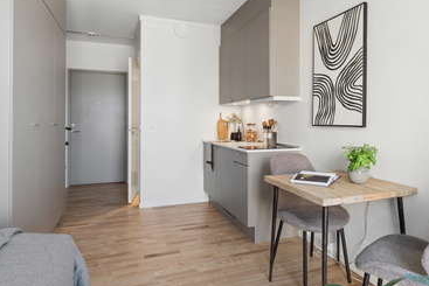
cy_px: 127
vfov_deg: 53.1
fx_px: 286
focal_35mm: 24
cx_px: 243
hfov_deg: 73.4
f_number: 8
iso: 200
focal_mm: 14
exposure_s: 1/25
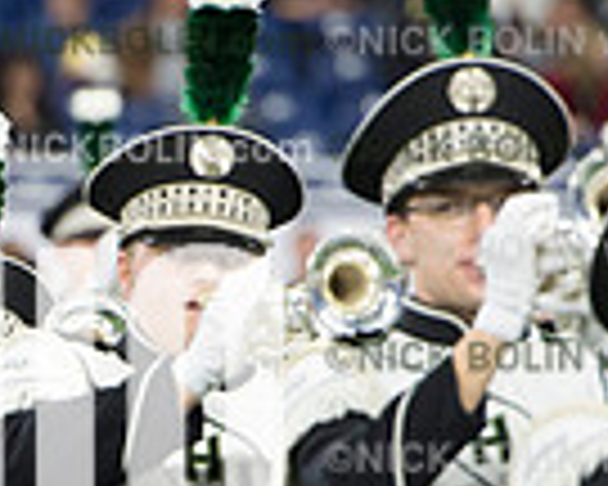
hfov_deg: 2.4
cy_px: 459
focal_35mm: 807
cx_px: -36
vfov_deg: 1.9
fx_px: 14522
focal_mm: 200
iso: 2500
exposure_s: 1/1000
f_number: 3.5
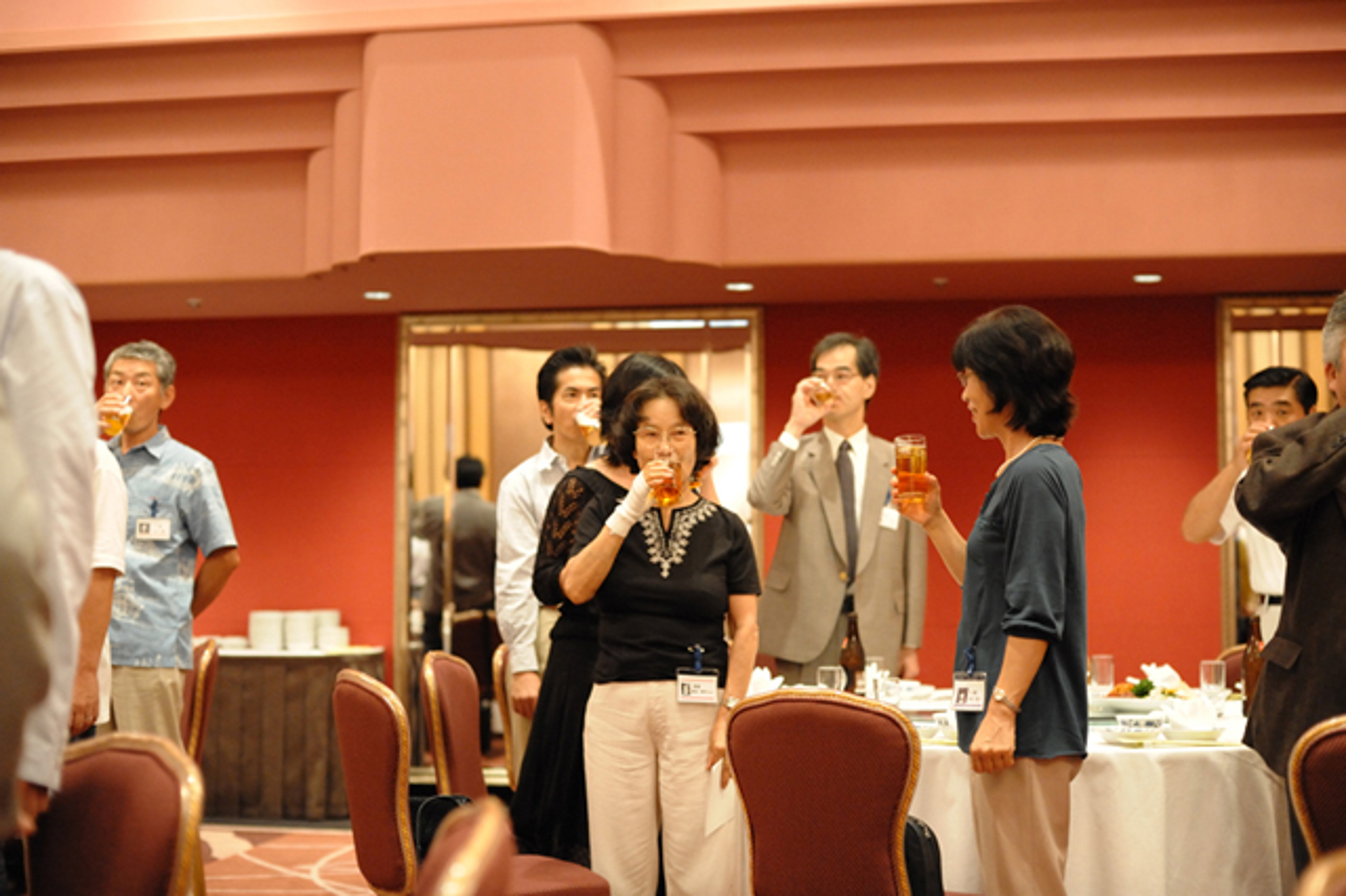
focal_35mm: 50
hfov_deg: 39.6
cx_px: 673
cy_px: 448
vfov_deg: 27.0
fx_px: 1868
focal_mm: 50
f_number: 2.8
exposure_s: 1/125
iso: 5000
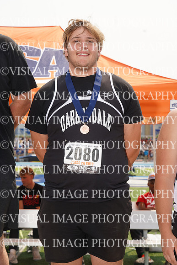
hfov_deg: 19.2
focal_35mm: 71
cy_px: 132
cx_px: 88
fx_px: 523
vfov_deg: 28.4
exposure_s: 1/200
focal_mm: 71
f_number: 8
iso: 100
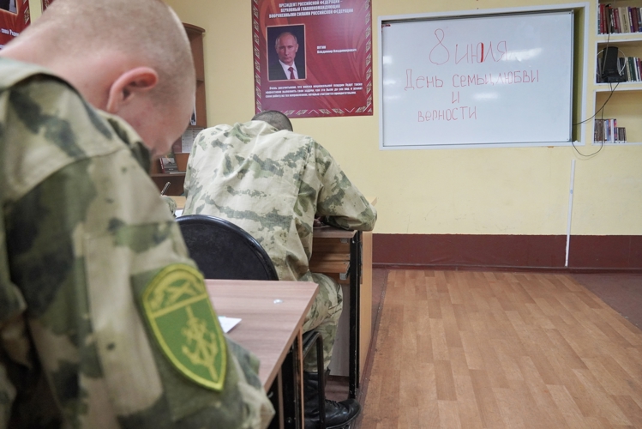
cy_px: 214
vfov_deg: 48.0
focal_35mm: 27
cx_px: 321
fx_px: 482
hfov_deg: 67.4
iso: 2000
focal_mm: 18
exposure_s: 1/160
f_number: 4
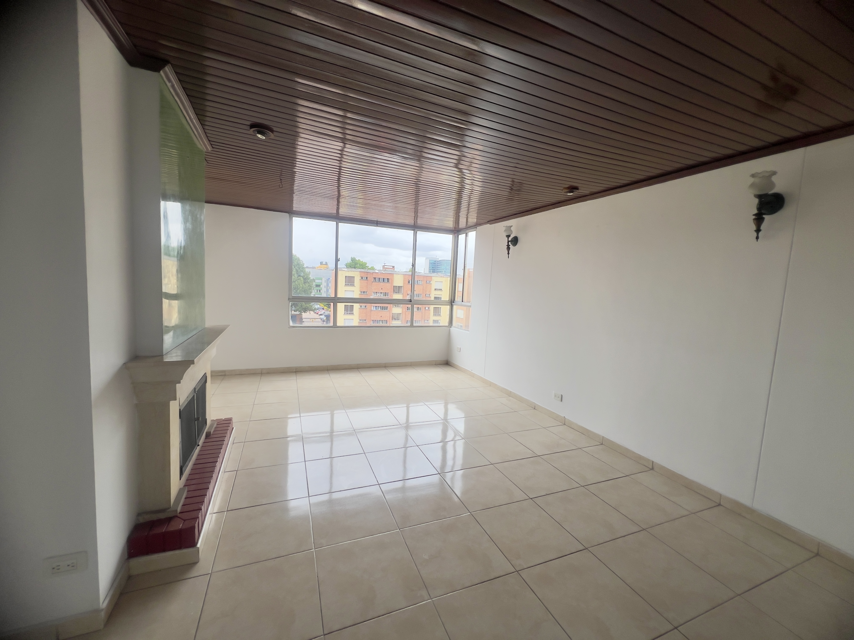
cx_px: 427
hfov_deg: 106.2
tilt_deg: -5.8
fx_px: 321
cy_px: 320
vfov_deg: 89.9
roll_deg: -2.9
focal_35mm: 13
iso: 32
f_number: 1.8
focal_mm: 1.57
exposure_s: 1/423
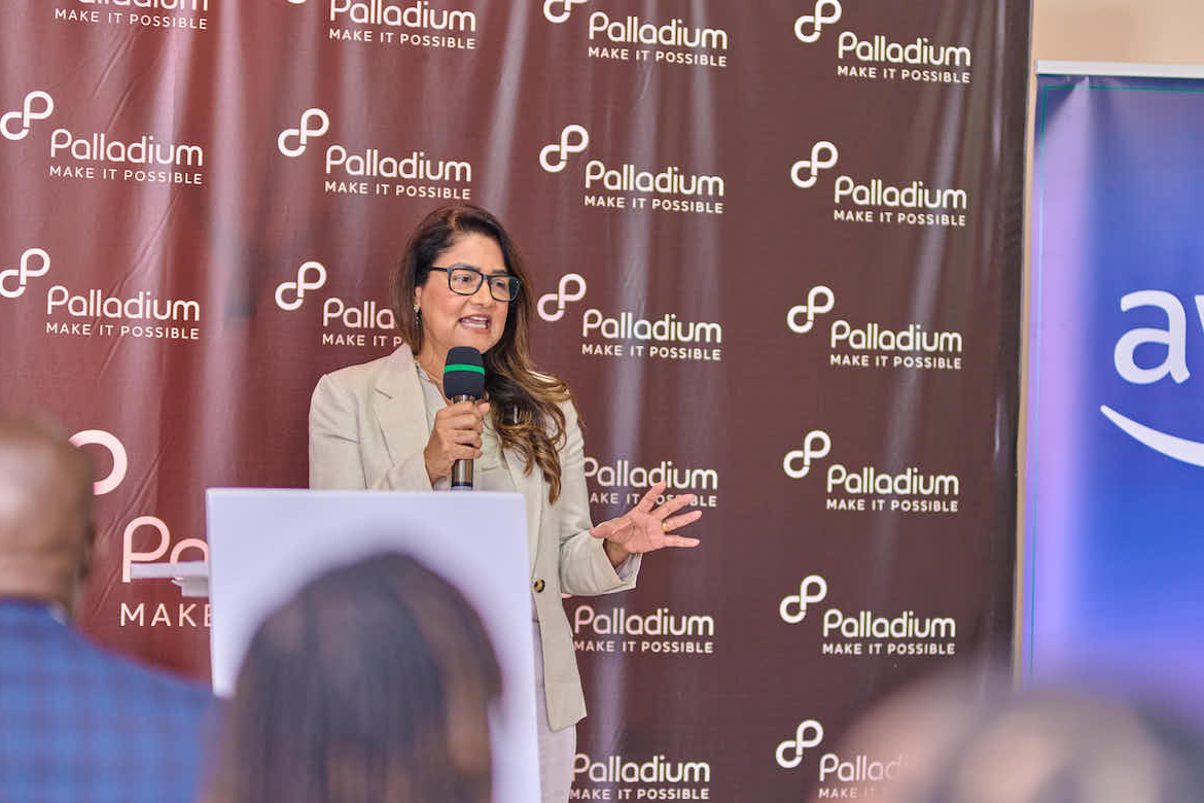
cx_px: 724
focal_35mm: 109
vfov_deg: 12.6
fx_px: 3645
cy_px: 498
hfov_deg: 18.7
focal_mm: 85
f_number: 1.4
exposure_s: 1/160
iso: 320
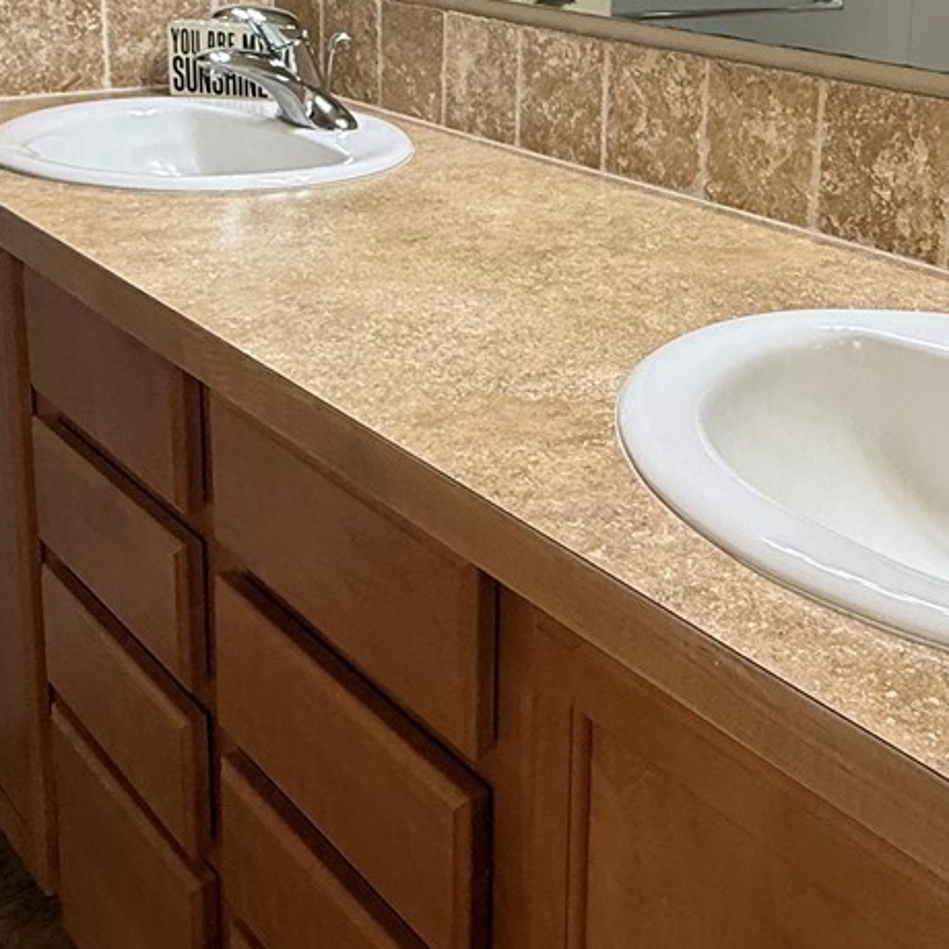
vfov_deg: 37.5
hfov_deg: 38.0
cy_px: 167
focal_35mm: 43
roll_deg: -2.9
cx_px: 730
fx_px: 1334
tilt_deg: -12.8
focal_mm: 2.22
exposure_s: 1/99
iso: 125
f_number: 2.2
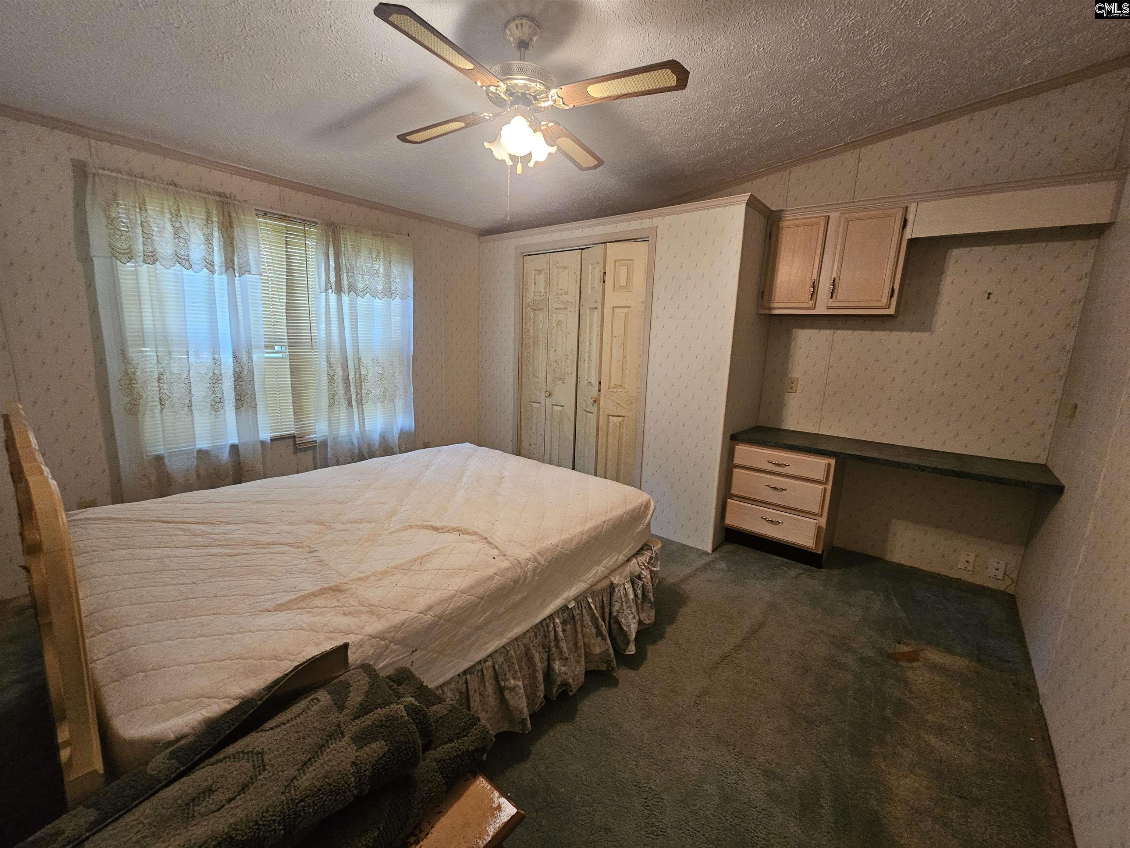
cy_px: 424
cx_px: 565
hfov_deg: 106.2
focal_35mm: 13
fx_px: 424
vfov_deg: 89.9
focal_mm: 2.2
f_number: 2.2
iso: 500
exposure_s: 1/30
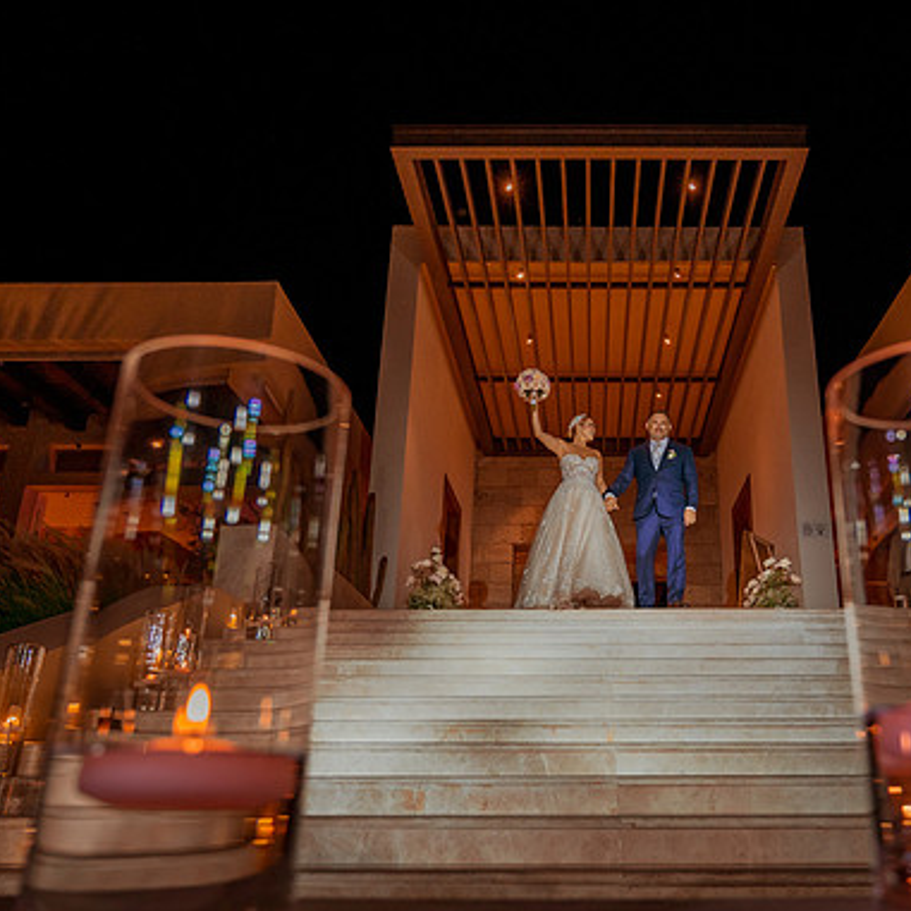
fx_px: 923
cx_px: 605
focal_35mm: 31
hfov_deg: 51.6
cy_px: 457
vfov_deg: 52.5
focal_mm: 24
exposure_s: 1/250
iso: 1600
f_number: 4
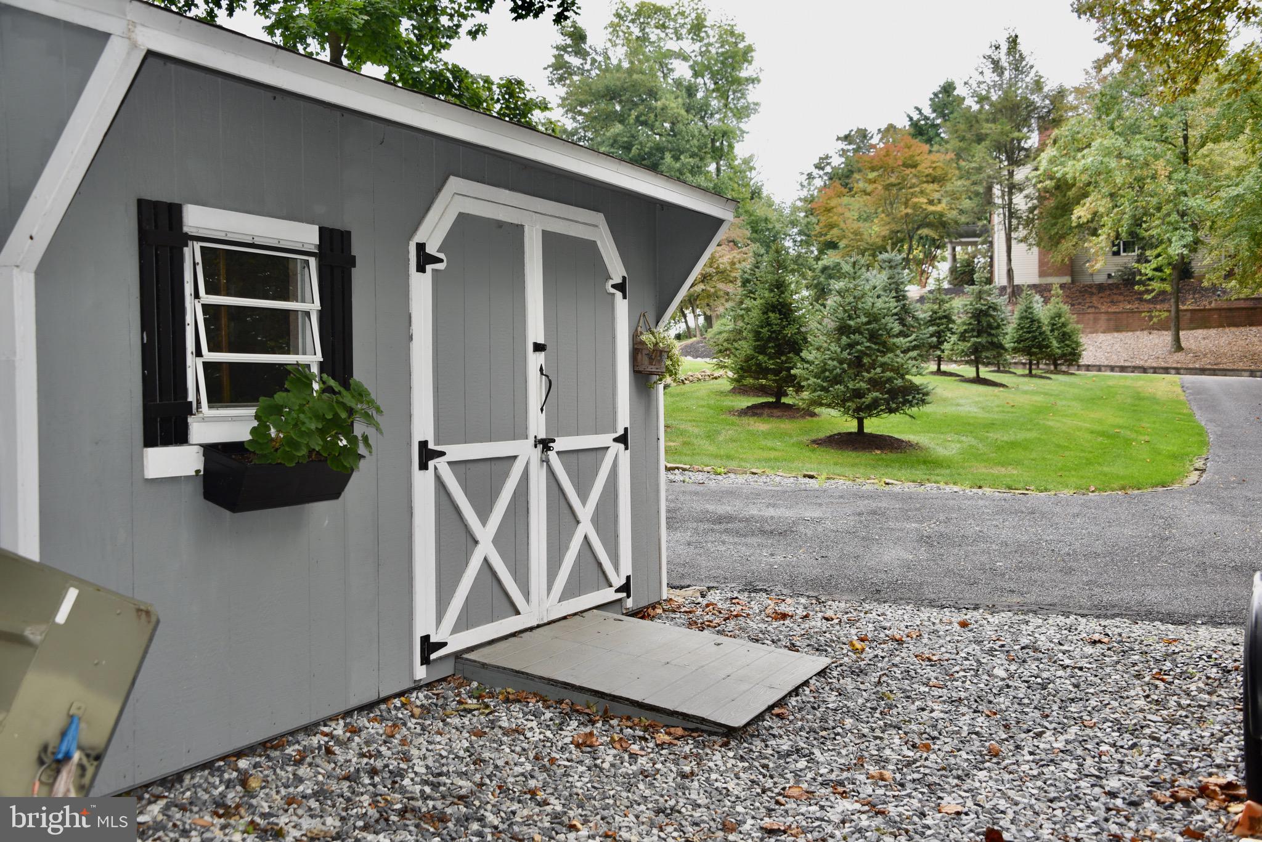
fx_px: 1473
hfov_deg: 46.4
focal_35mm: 42
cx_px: 631
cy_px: 421
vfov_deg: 31.9
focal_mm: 42
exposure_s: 1/125
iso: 140
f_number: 5.6
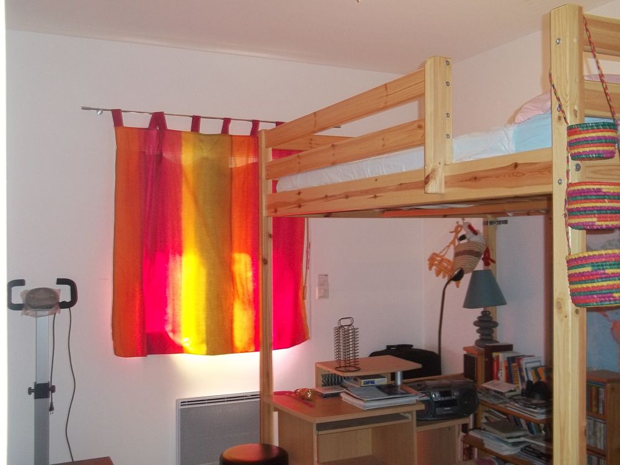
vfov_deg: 39.7
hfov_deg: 51.4
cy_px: 232
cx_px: 310
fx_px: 645
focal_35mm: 36
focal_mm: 6.5
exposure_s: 1/30
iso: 160
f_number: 3.1
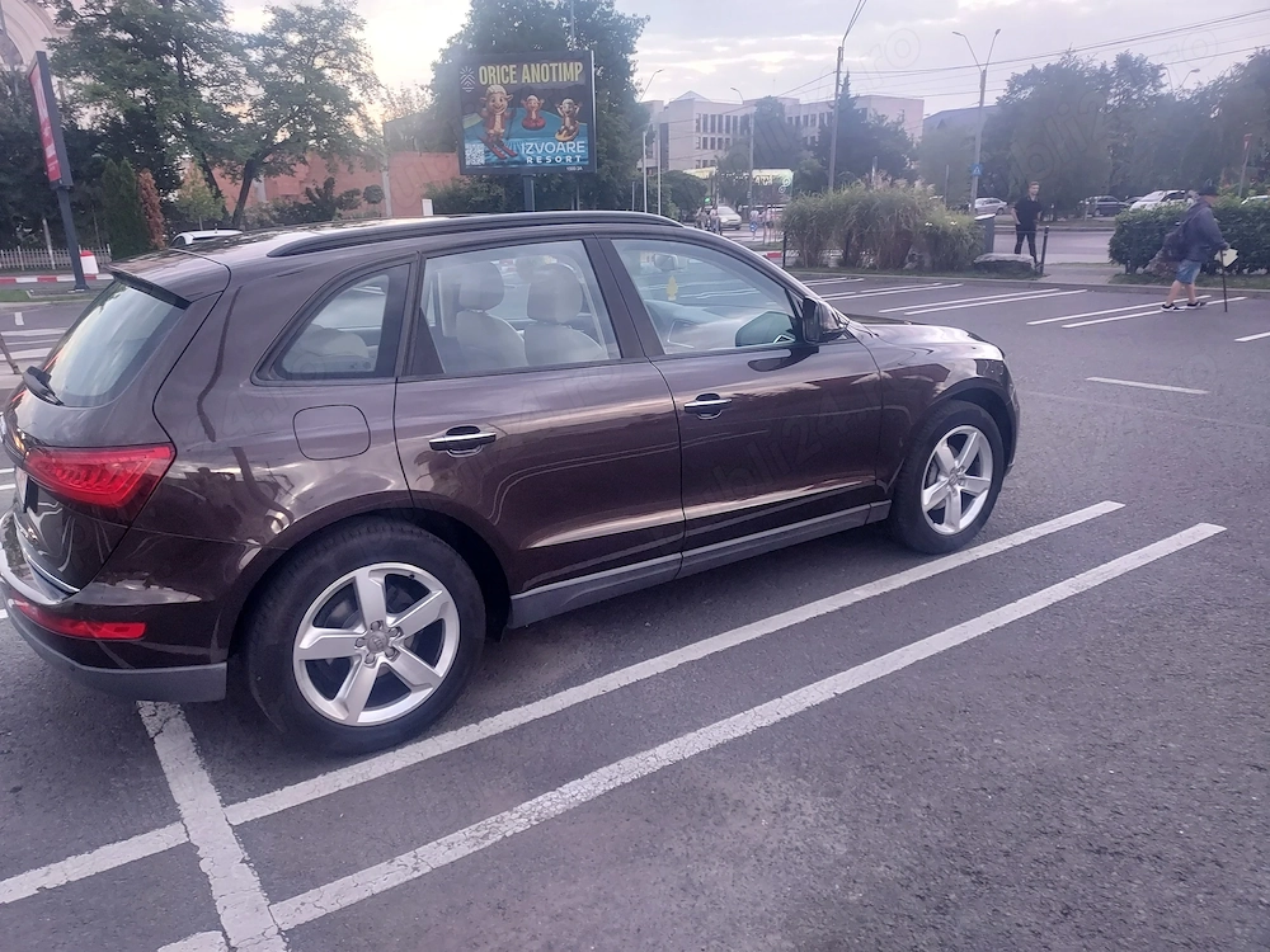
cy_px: 476
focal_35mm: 24
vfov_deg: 56.8
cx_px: 635
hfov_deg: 71.6
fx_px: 881
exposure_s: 1/30
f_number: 1.8
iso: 500
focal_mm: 4.6
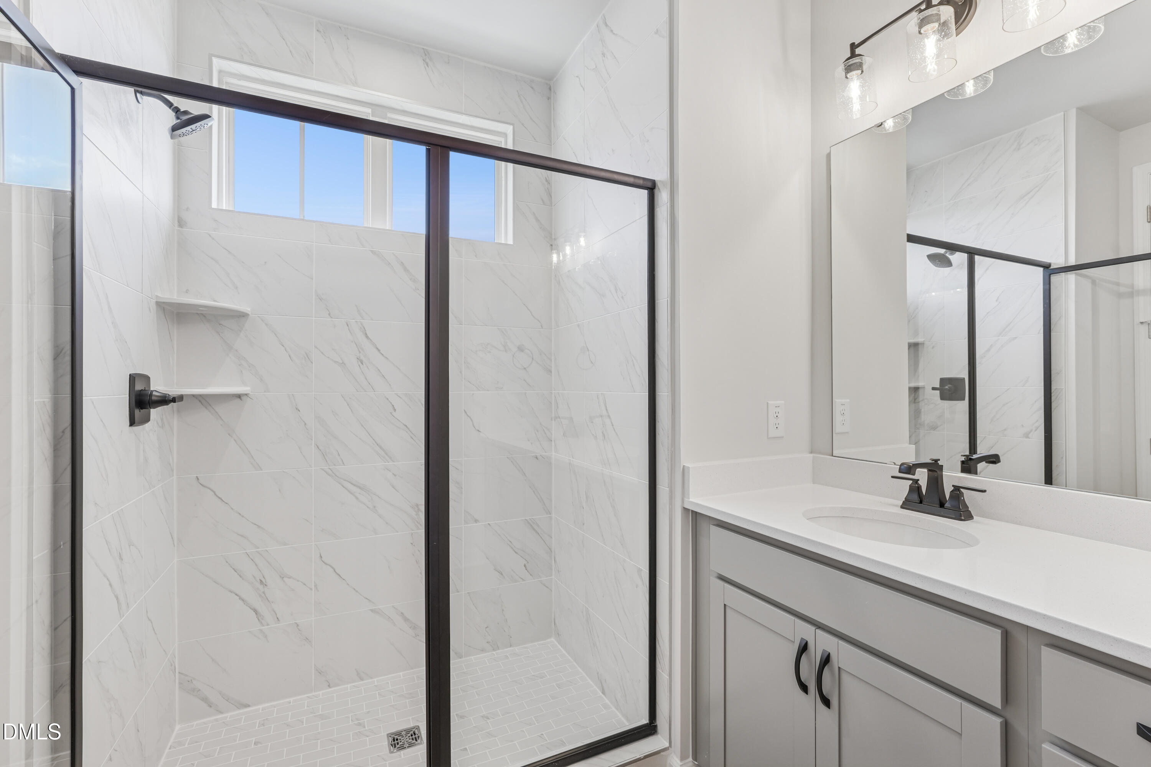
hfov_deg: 96.7
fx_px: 512
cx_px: 576
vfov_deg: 73.7
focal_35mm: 16
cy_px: 384
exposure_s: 1/20
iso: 200
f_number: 9
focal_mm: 16
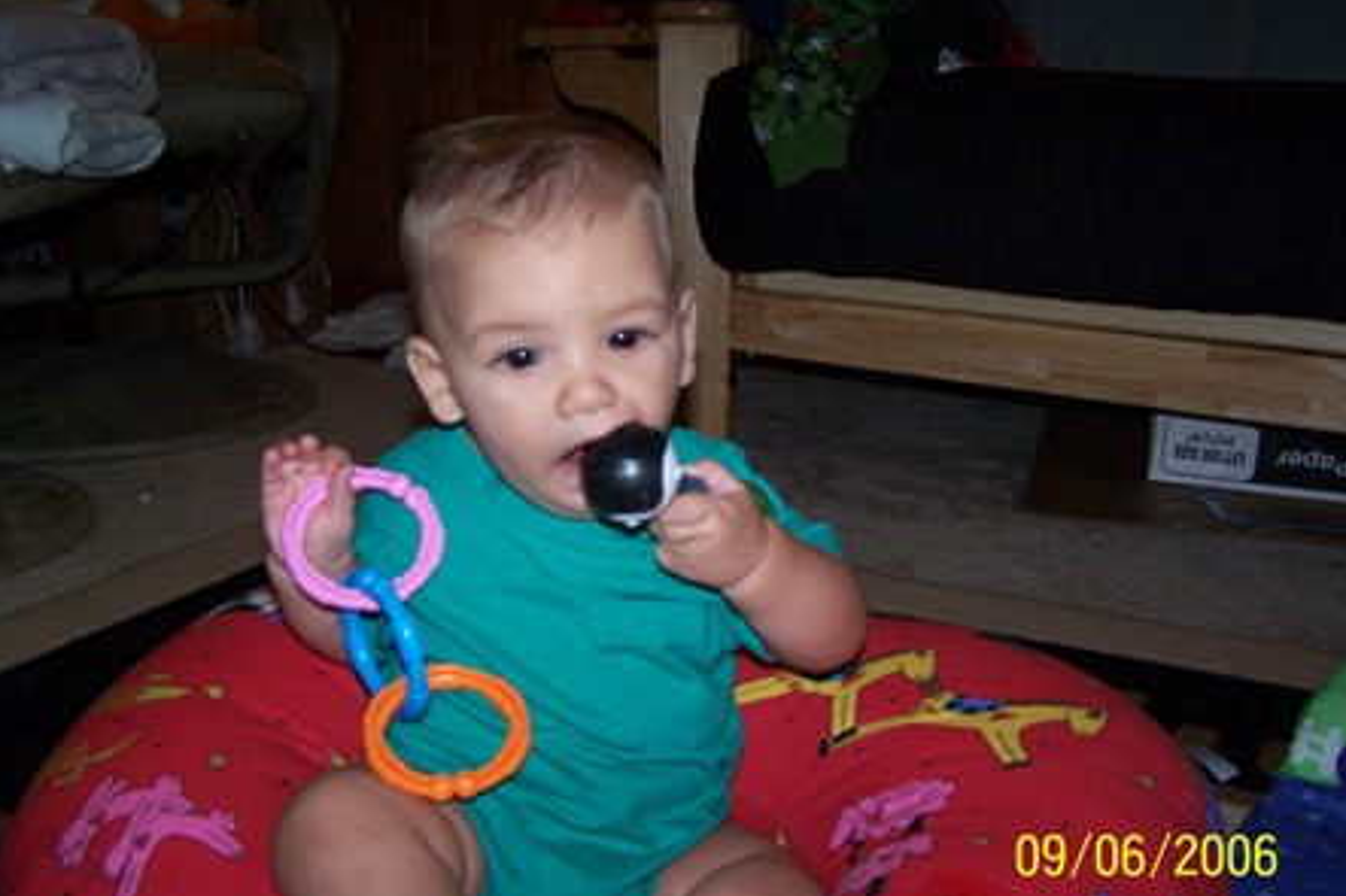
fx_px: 1495
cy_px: 480
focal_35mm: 40
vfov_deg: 33.4
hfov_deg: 48.5
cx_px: 671
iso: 140
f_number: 2.8
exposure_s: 1/60
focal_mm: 6.3
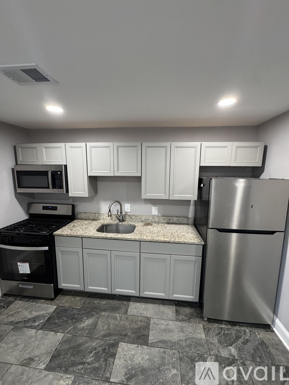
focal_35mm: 14
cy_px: 192
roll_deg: -0.5
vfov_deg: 102.1
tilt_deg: -8.8
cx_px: 144
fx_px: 156
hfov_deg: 85.7
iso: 250
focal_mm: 2.22
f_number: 2.2
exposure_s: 1/60
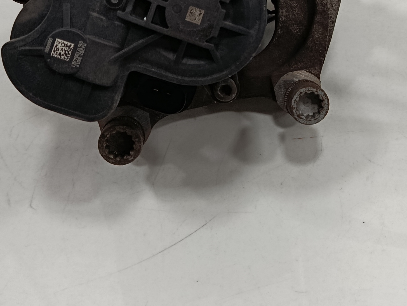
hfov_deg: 28.7
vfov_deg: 22.1
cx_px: 332
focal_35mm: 66
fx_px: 776
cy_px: 88
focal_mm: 5.24
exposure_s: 1/100
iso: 884
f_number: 1.7
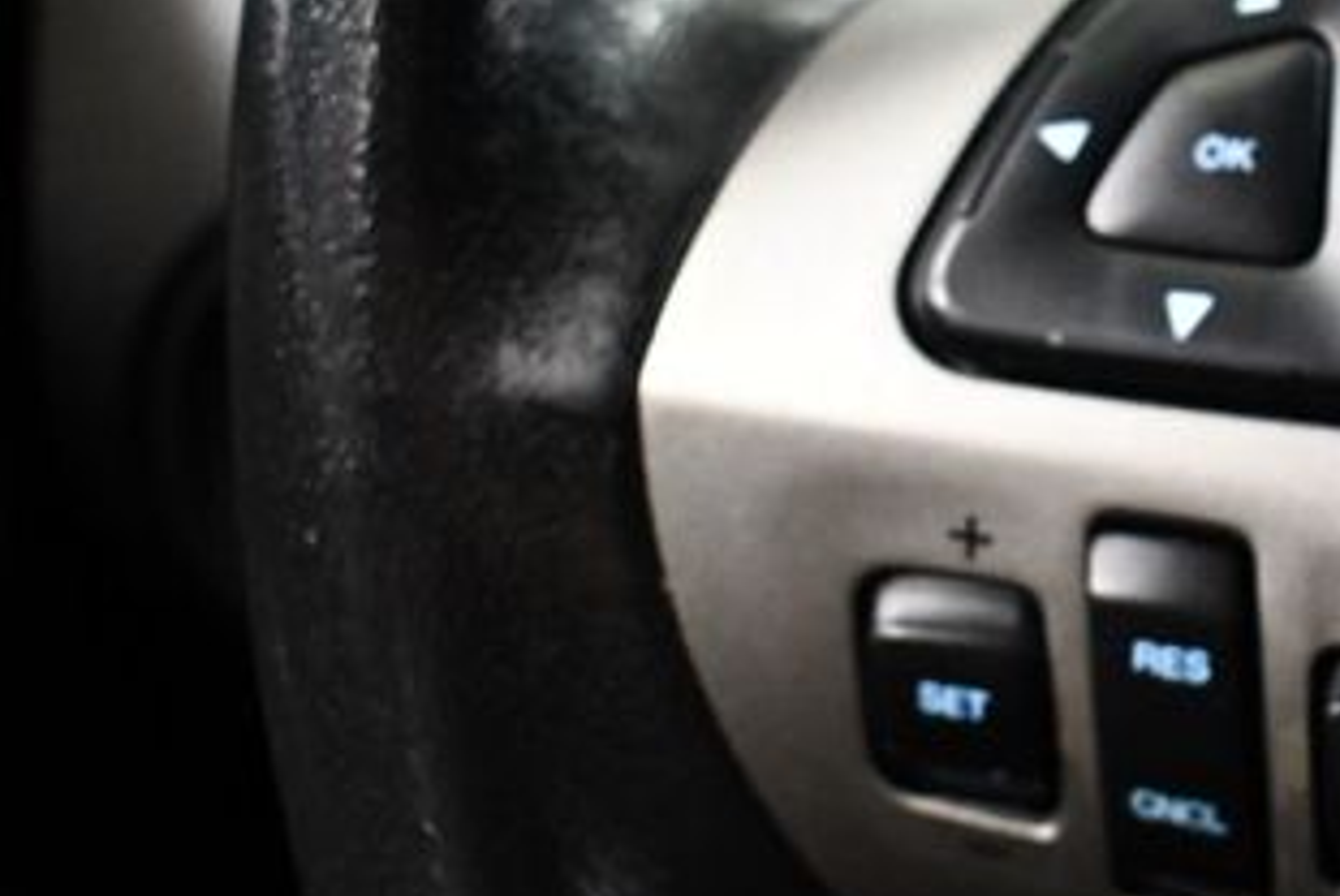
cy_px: 431
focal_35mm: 74
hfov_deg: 26.2
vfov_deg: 18.5
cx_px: 1275
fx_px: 2757
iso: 3200
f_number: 3.5
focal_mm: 18
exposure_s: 1/100
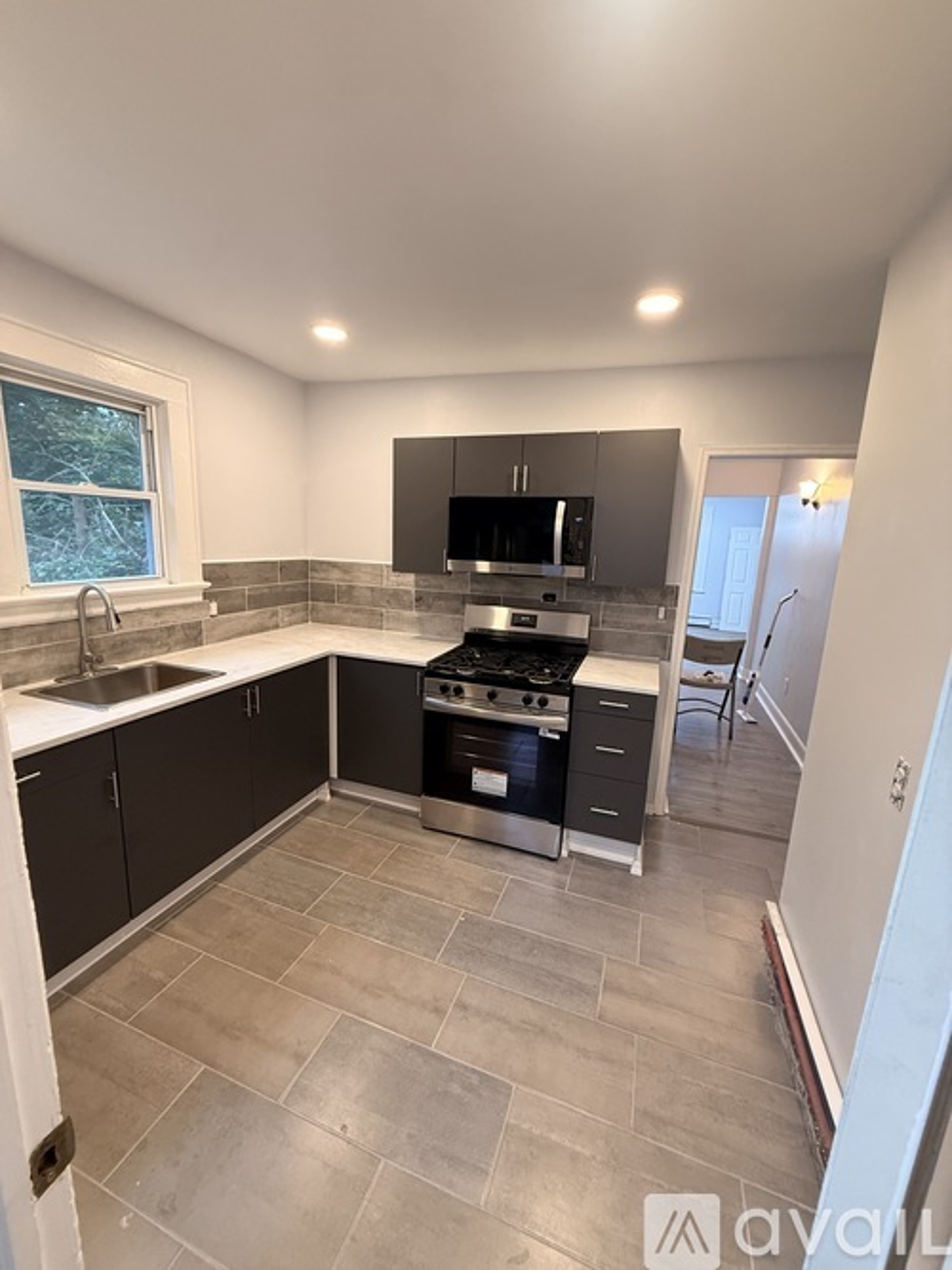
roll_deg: -2.1
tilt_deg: -10.2
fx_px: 514
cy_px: 635
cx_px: 476
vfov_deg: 102.1
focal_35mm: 14
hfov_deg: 85.7
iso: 320
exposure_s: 1/120
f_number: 2.2
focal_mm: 2.22
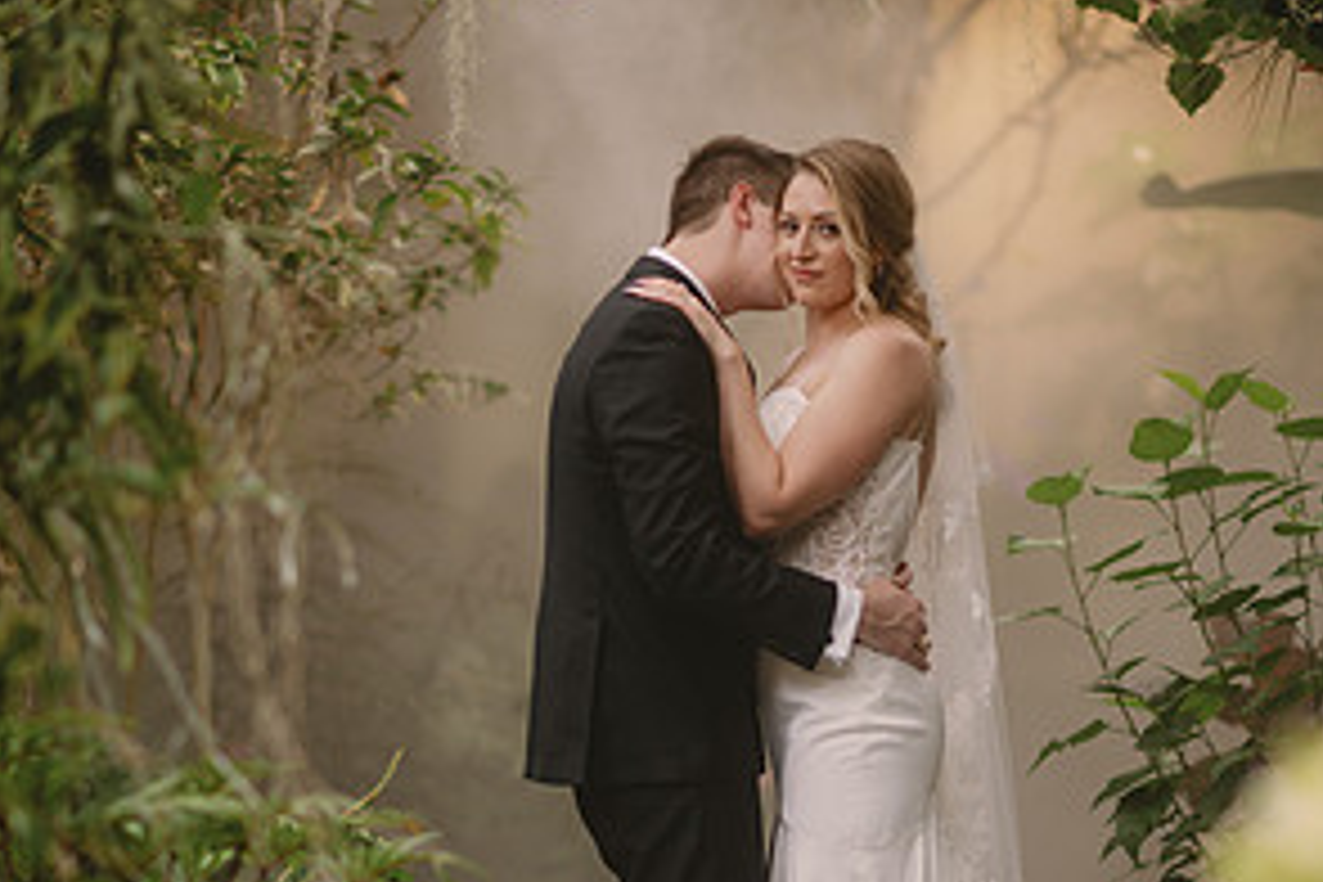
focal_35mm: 130
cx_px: 655
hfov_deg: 15.8
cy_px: 891
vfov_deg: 10.5
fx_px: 4777
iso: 250
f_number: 1.8
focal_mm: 85
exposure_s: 1/250
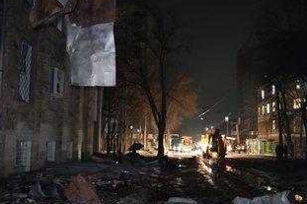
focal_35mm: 36
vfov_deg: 36.8
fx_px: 307
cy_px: 117
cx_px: 191
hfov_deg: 52.6
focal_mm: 28
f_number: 2.8
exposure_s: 1/8
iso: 12800
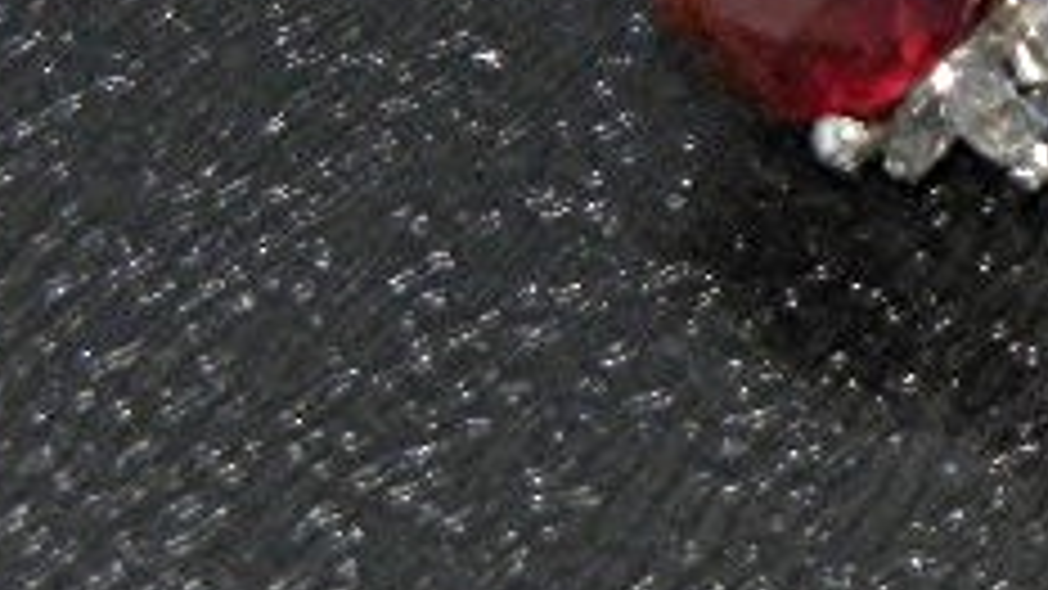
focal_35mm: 249
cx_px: 1588
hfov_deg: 8.5
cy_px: -360
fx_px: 6919
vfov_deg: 4.8
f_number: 7.8
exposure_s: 1/30
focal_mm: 9.3
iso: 800
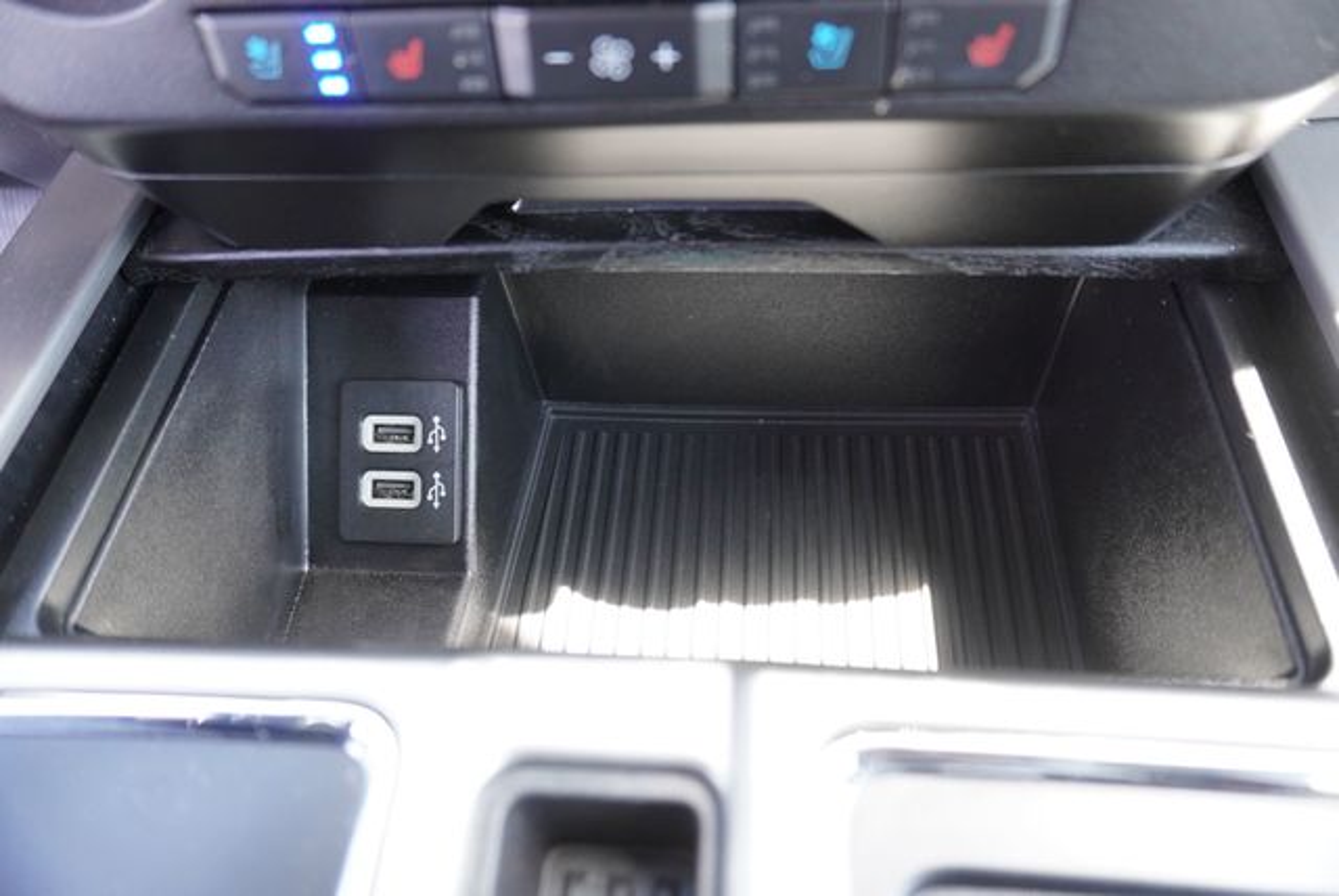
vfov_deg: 53.2
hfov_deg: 73.7
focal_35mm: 24
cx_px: 670
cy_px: 448
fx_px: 893
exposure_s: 1/60
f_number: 4
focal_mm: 16
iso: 800
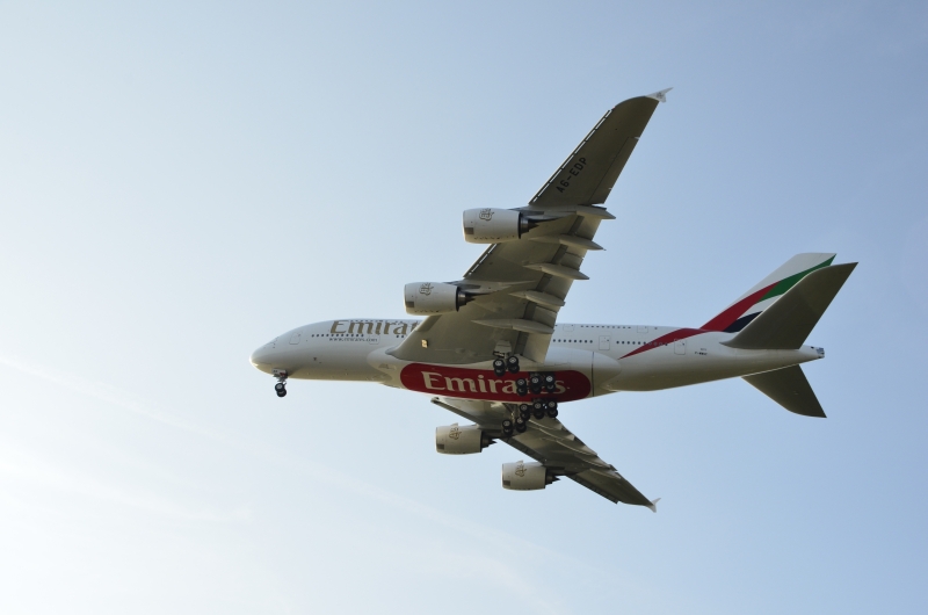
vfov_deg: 28.0
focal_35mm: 48
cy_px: 308
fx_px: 1235
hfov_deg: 41.2
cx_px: 464
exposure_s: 1/500
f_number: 11
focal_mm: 32
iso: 500
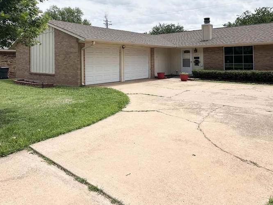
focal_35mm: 27
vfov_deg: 49.7
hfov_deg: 65.3
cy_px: 56
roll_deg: +0.1
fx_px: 213
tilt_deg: +1.7
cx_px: 131
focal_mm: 2.22
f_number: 2.2
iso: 50
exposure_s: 1/3610
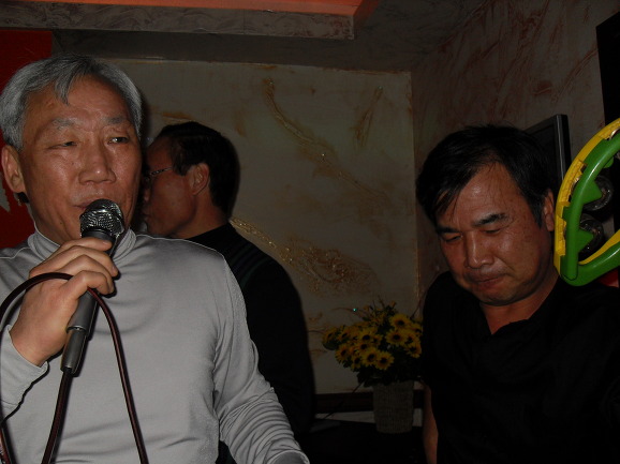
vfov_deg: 38.6
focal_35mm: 37
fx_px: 662
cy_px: 232
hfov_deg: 50.2
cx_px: 310
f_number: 2.8
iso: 100
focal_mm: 6.3
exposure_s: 1/45
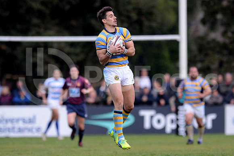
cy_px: 78
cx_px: 117
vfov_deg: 3.3
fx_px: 2731
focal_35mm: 420
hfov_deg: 4.9
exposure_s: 1/1000
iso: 800
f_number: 4
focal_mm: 420
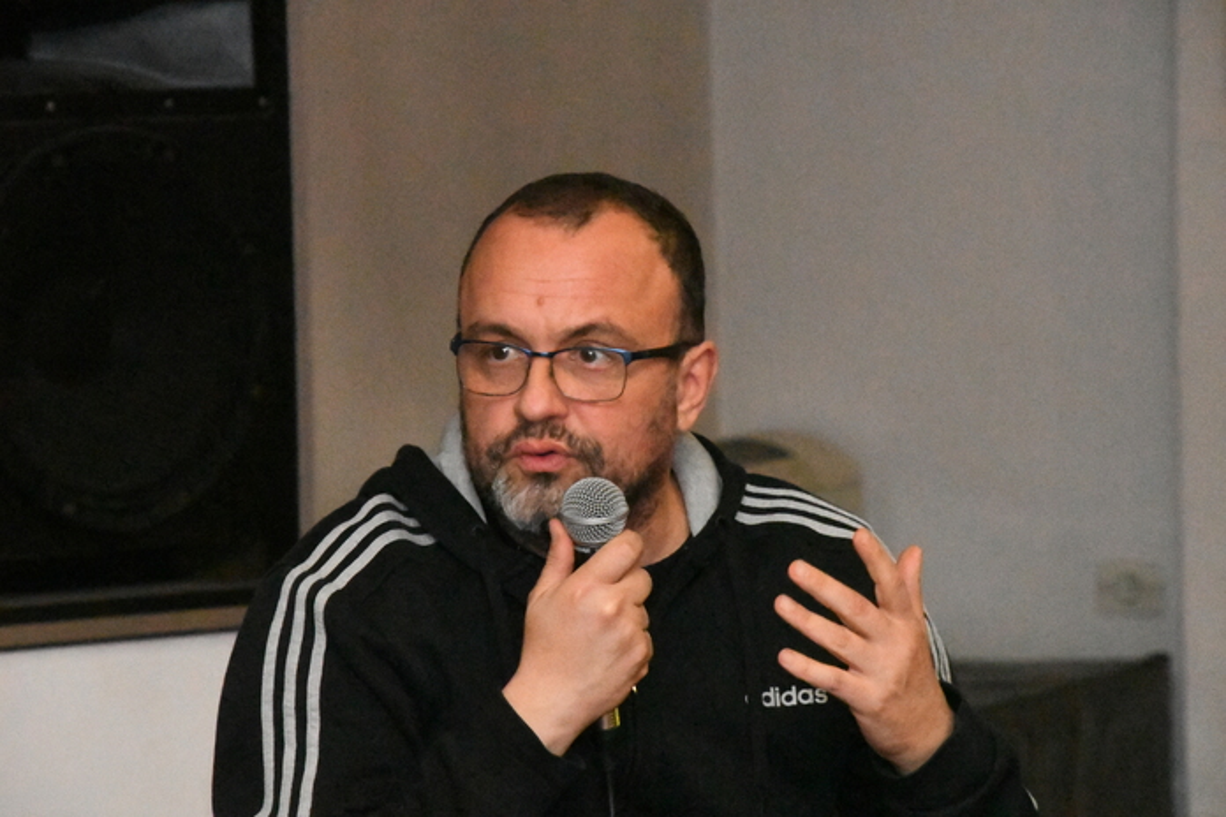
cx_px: 613
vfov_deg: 4.0
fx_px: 11748
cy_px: 408
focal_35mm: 345
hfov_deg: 6.0
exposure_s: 1/250
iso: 51200
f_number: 18
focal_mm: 230
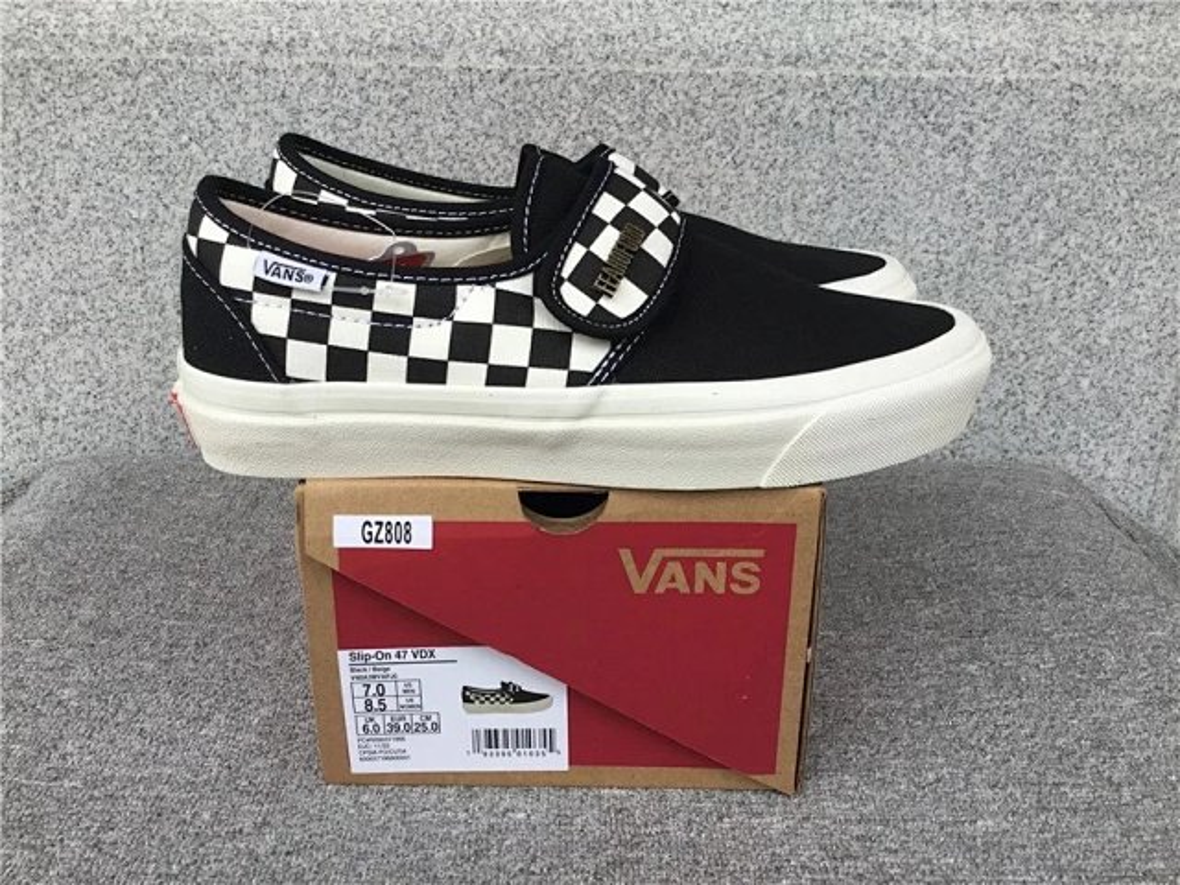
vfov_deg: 45.4
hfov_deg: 58.4
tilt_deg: -20.0
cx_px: 590
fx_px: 1057
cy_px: 442
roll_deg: -1.0
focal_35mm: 31
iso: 25
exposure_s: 1/158
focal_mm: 3.3
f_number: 2.4
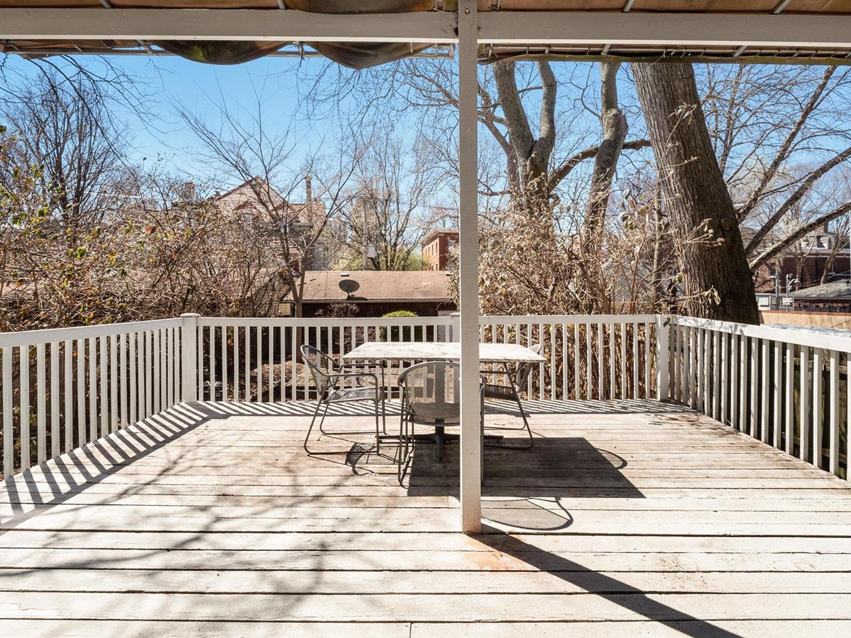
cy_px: 312
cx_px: 431
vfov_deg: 71.6
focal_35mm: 18
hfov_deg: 87.8
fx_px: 442
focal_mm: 8
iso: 400
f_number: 9
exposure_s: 1/640
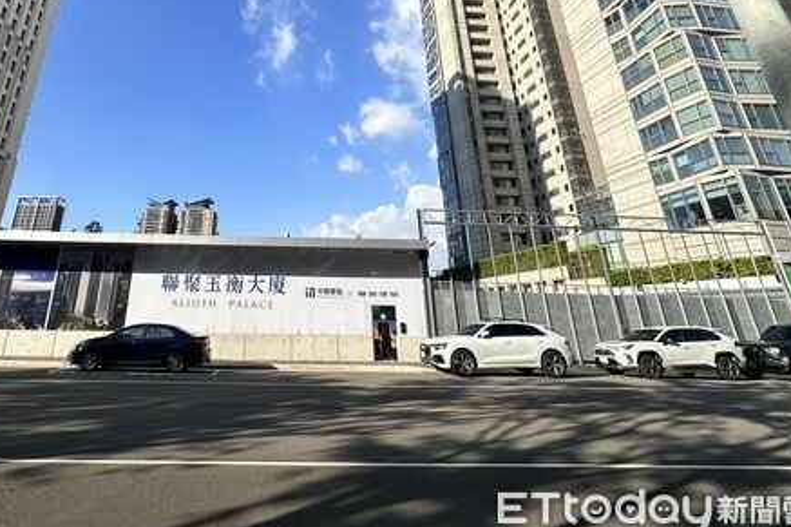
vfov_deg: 58.9
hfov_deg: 82.0
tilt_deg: +21.8
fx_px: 439
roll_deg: -1.1
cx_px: 284
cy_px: 138
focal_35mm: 20
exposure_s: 1/1531
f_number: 2.2
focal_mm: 2.22
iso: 50
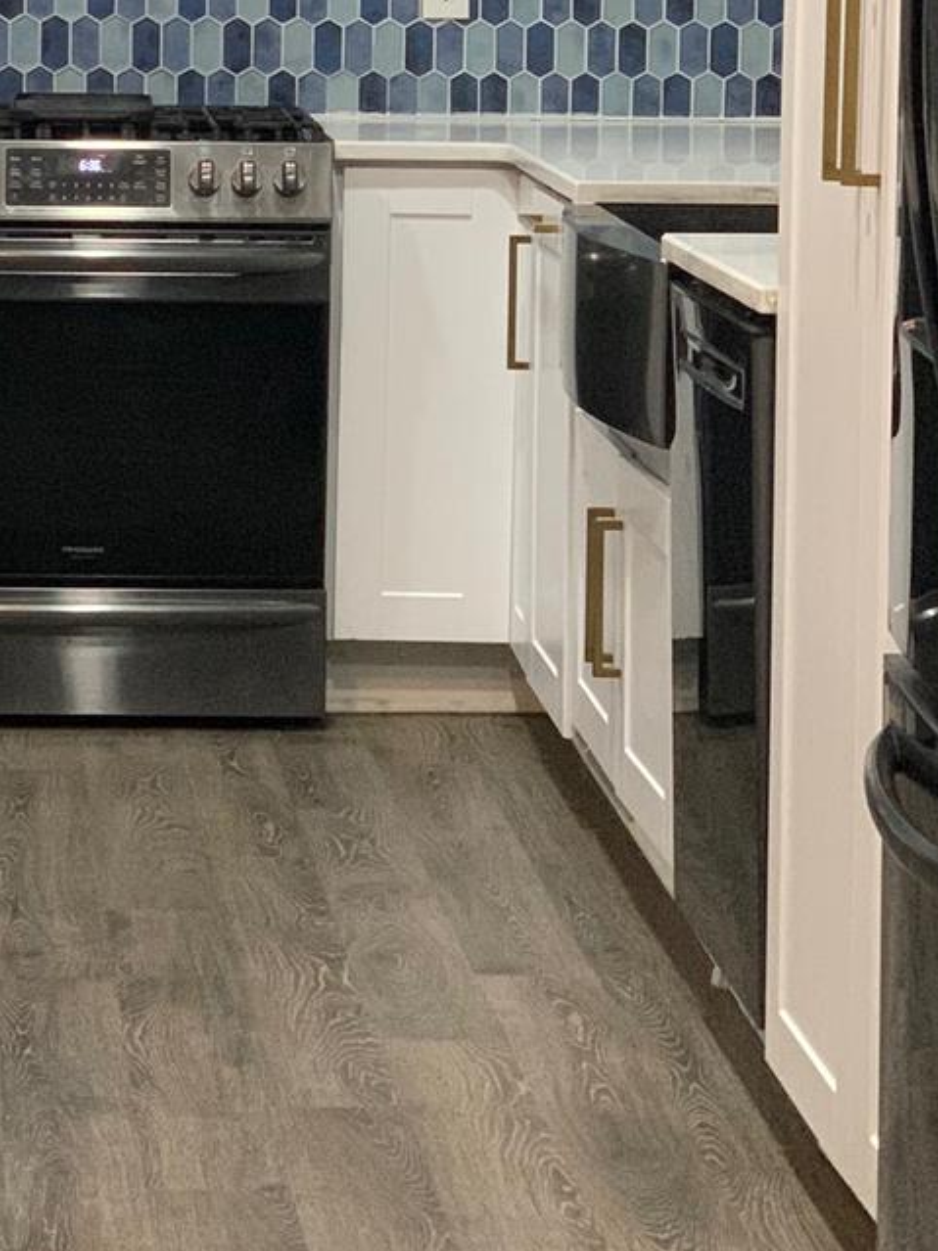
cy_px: 202
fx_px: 4518
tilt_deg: -3.8
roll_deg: -0.3
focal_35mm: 125
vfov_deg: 15.6
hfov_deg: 11.6
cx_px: -159
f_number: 2.4
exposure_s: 1/60
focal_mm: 6
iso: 400
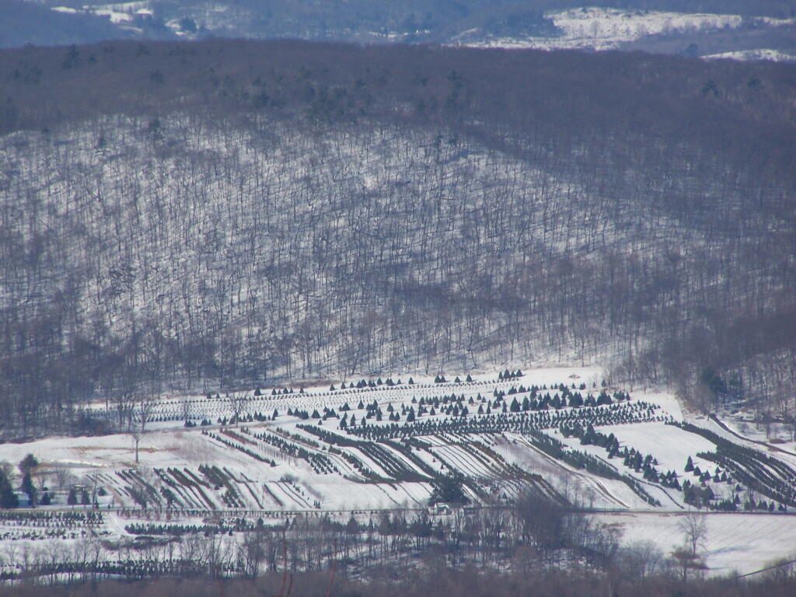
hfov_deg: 5.2
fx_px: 8738
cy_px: 298
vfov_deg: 3.9
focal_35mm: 380
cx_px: 398
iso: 80
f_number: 5
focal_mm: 63
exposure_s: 1/800
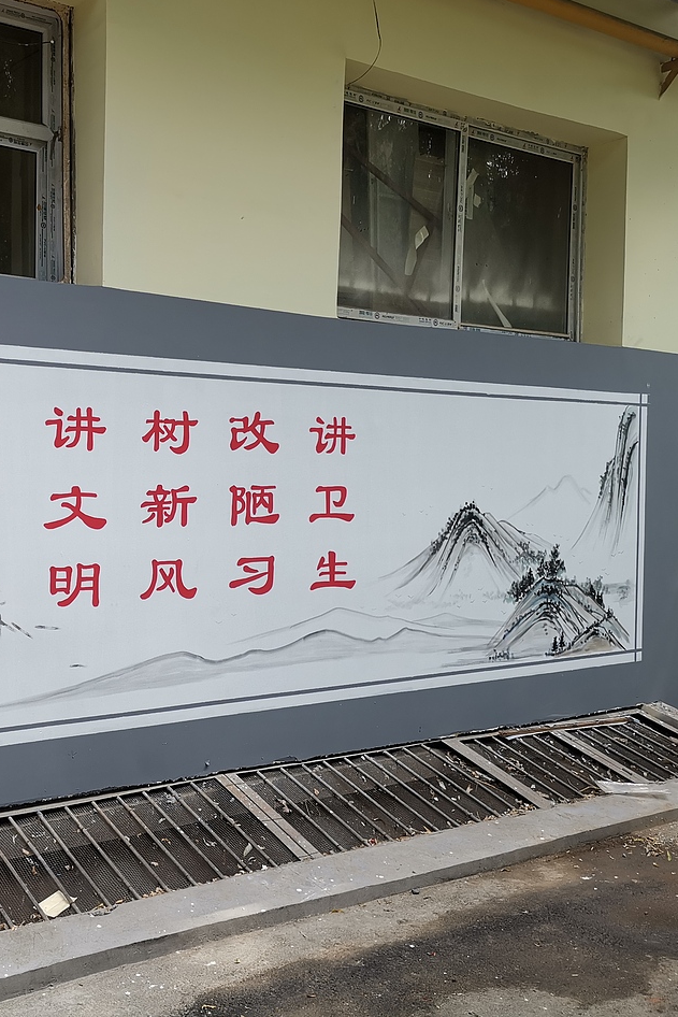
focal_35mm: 38
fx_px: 1073
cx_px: 141
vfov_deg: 50.7
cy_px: 505
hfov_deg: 34.1
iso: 50
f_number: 1.8
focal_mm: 4.75
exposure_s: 1/326
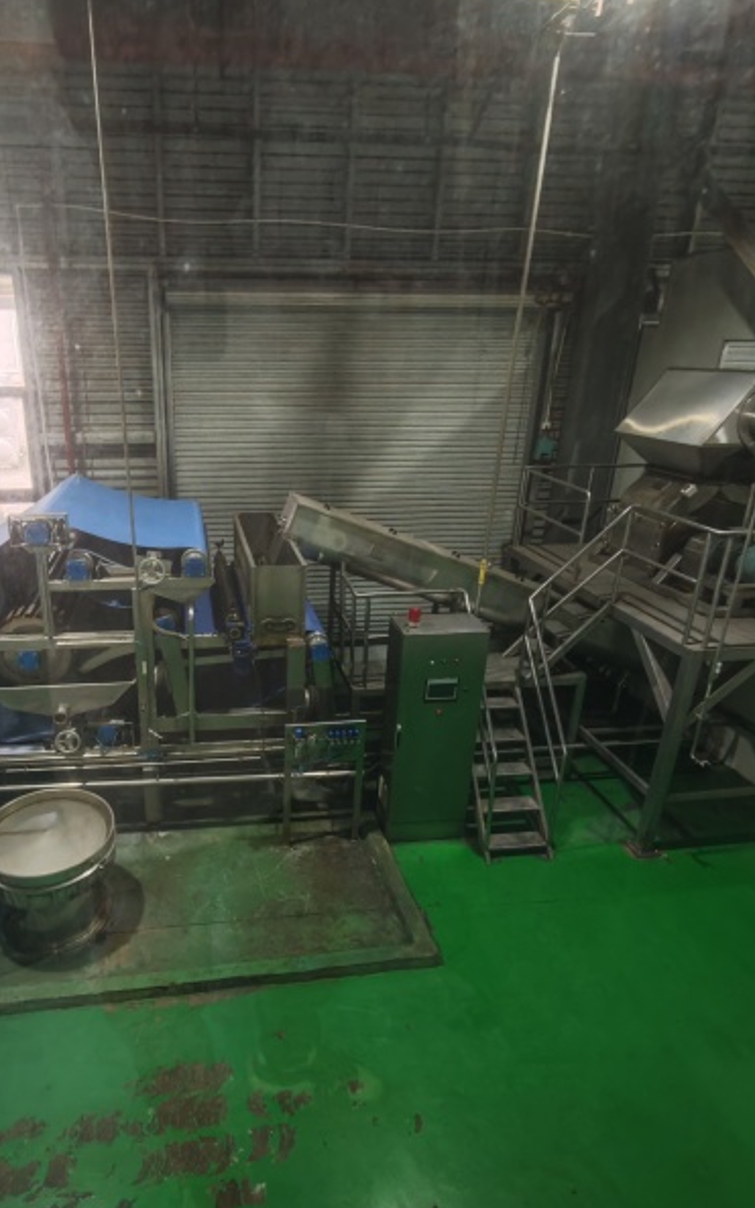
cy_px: 602
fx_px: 659
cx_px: 252
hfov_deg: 58.3
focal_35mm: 20
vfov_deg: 85.1
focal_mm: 2.16
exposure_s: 1/30.3
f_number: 2.2
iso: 1250
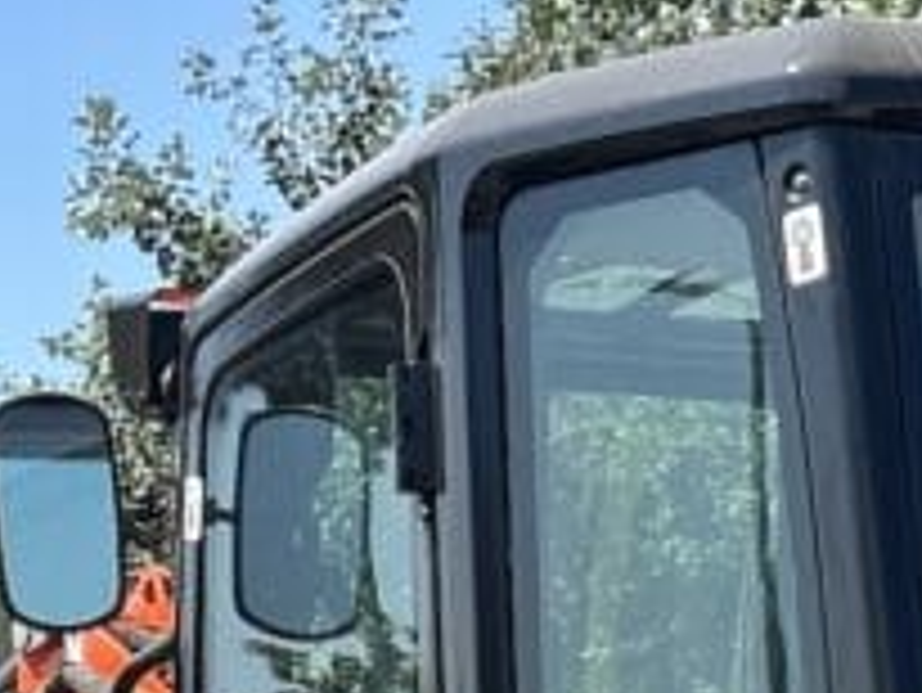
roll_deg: +0.5
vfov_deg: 6.8
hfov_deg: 9.3
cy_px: 1483
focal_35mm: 211
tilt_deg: -1.8
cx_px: 792
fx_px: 5623
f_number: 1.78
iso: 64
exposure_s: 1/1695
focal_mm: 6.86
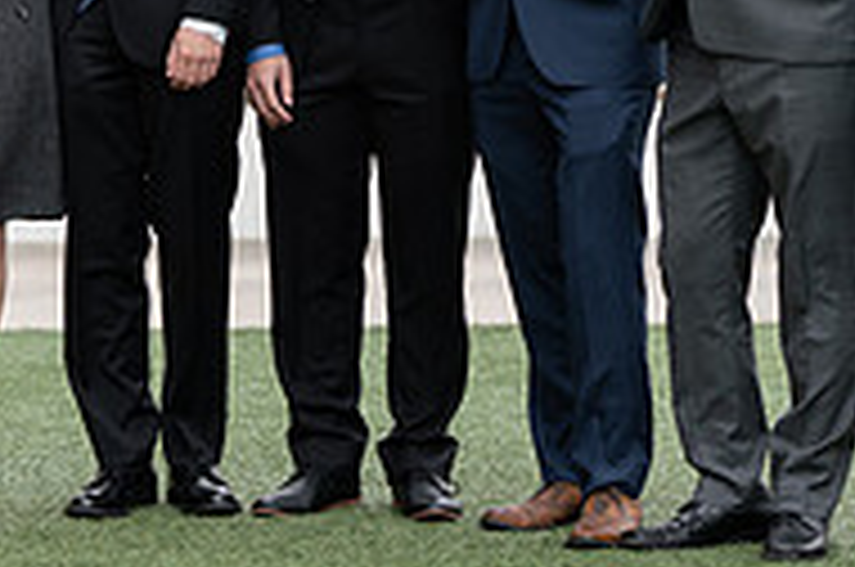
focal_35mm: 260
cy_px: 34
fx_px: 6165
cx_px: 148
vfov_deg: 5.3
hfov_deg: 7.9
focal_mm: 85
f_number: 1.4
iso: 160
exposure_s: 1/2000
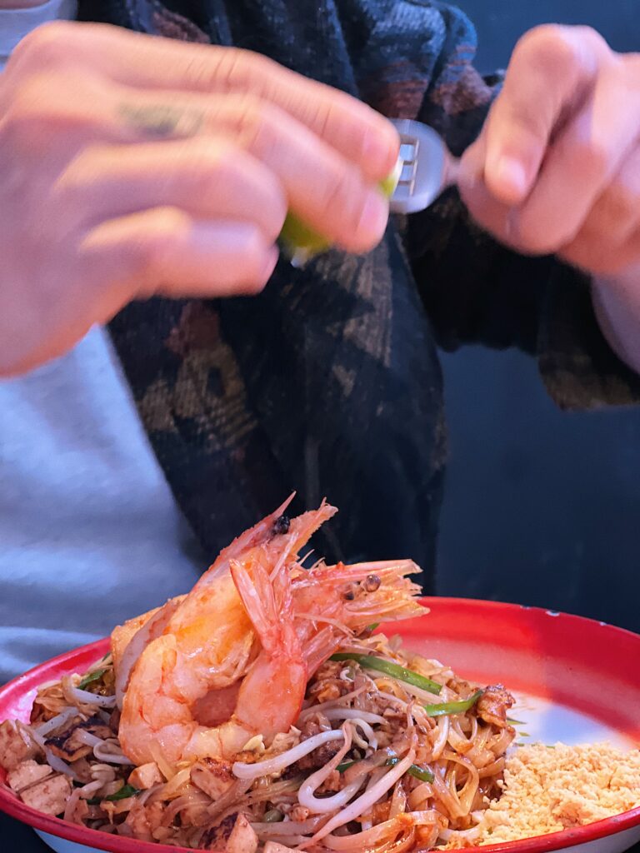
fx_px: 1898
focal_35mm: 77
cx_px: 320
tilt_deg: -8.9
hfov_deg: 19.1
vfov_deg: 25.3
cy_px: 426
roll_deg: +2.8
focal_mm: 9
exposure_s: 1/15
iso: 500
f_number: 2.8
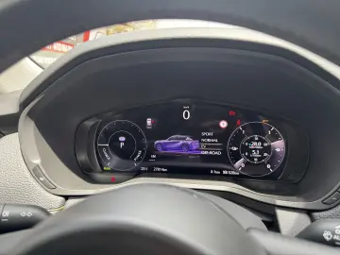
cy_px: 128
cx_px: 170
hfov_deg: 71.6
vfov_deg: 56.8
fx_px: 236
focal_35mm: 24
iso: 100
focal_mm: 6.76
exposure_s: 1/122
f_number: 1.78
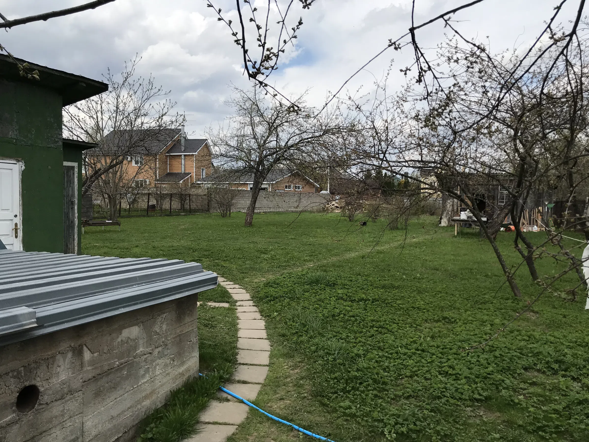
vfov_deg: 49.7
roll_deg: -1.0
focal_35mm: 28
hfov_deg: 63.4
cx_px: 294
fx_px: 476
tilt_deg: -0.5
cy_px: 221
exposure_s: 1/2083
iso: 20
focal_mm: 3.99
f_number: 1.8
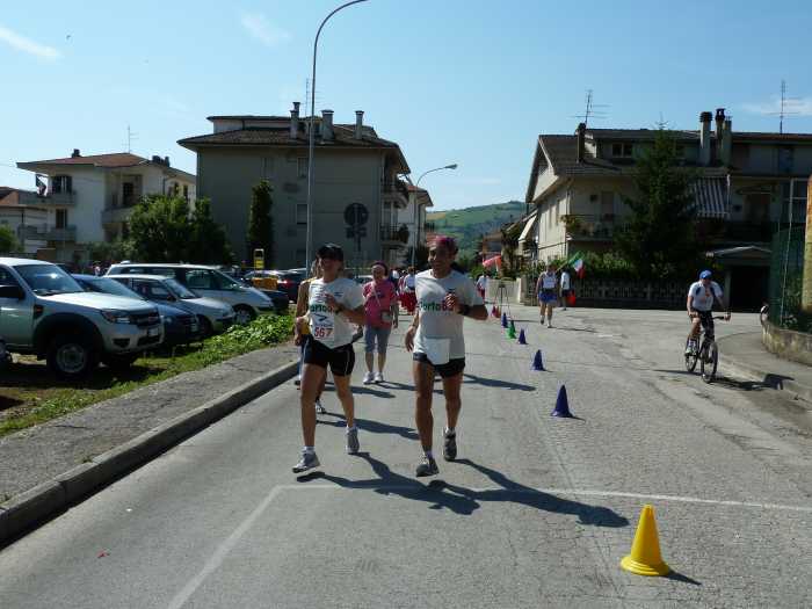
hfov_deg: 60.0
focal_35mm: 30
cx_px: 406
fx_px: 704
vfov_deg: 46.8
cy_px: 304
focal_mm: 5
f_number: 5.6
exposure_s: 1/500
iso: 80
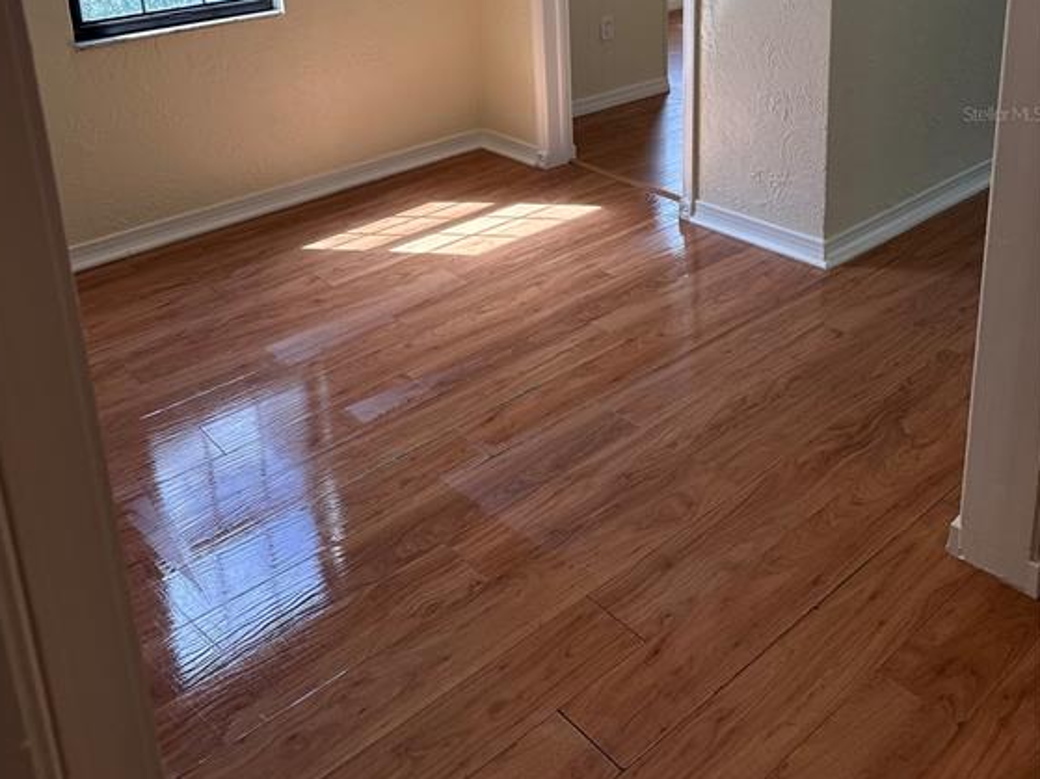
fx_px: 991
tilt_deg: -14.7
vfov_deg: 40.4
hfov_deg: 55.4
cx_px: 512
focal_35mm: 33
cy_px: 113
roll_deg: +3.1
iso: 160
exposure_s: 1/237
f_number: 1.78
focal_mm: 6.76
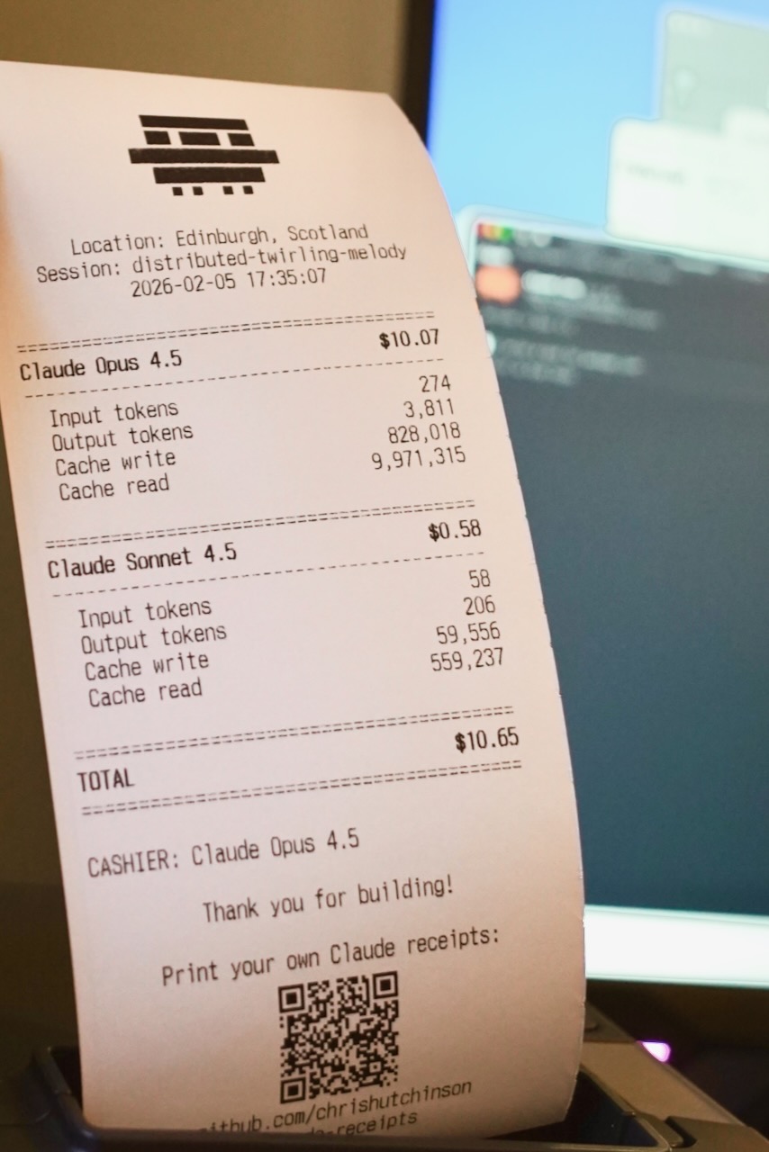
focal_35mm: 28
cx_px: 384
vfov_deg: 65.5
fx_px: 897
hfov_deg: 46.4
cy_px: 576
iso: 2000
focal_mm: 28
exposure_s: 1/60
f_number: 4.5
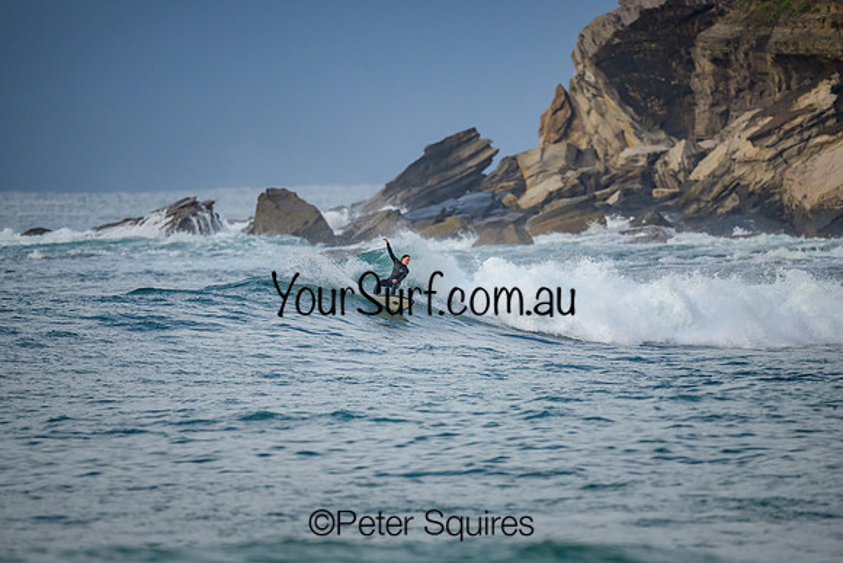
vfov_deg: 1.7
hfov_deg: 2.6
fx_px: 18737
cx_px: 422
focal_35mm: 800
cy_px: 282
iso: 800
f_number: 6.3
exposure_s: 1/2000
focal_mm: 800
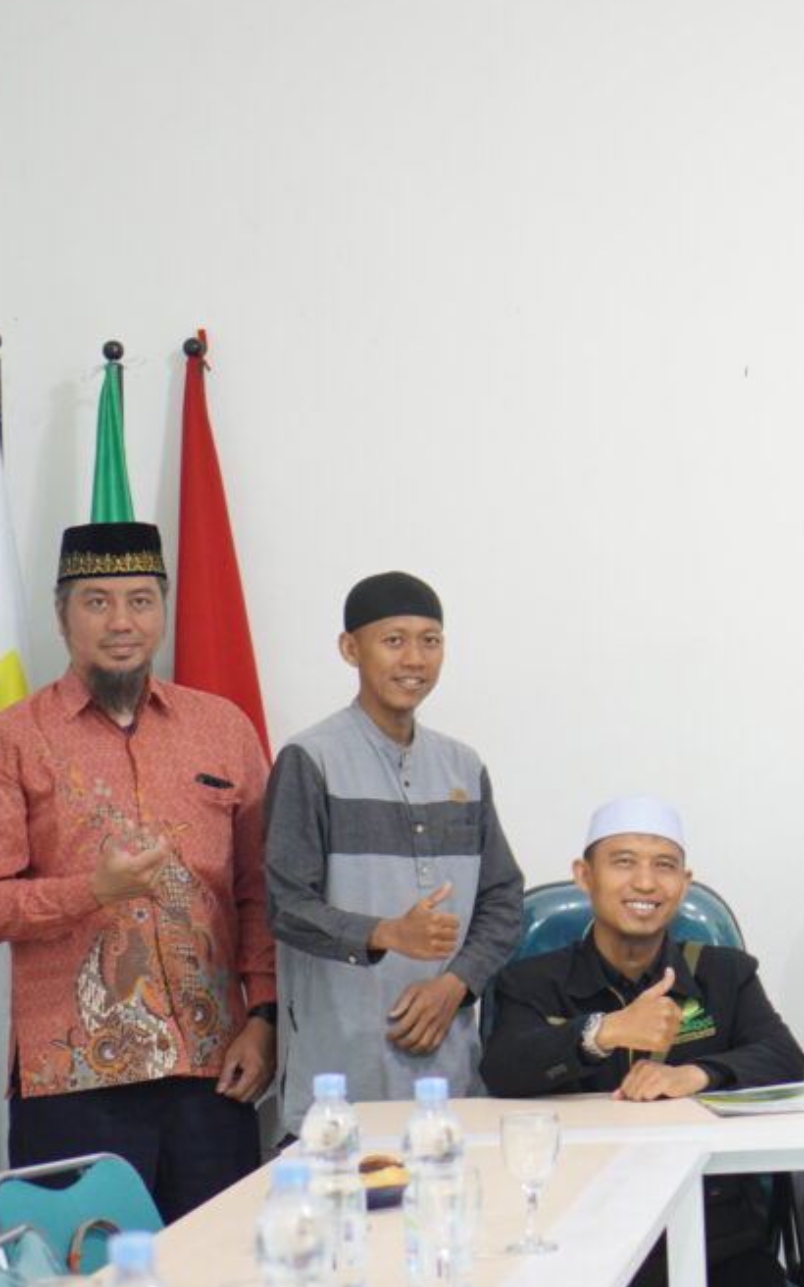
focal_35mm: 98
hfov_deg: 12.8
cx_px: 1116
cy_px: 695
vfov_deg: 21.2
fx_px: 3433
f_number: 1.8
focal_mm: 35
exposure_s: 1/100
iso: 200
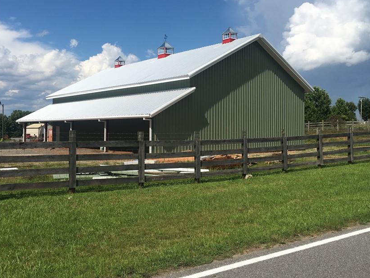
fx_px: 385
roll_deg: -0.7
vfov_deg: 39.6
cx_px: 166
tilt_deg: +0.6
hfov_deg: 51.3
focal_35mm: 36
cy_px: 120
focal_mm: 4.15
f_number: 2.2
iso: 25
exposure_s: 1/3205
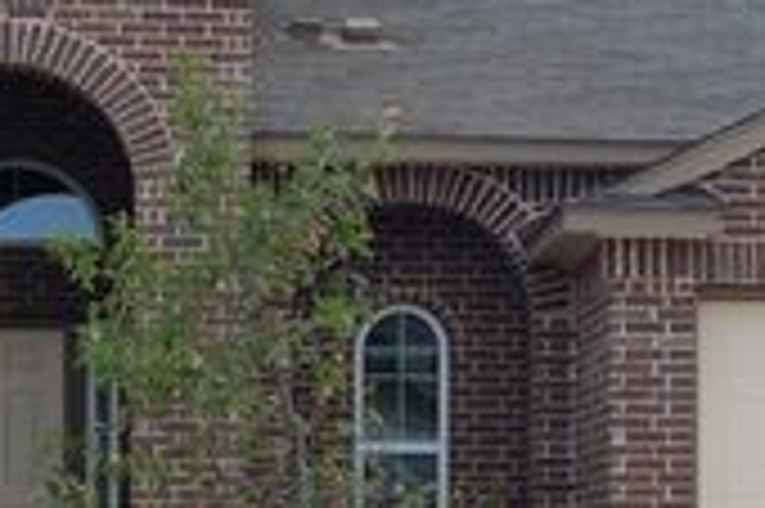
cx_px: 572
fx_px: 2993
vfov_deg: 9.7
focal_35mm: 141
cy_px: 297
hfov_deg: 14.5
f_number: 8
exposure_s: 1/250
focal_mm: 32
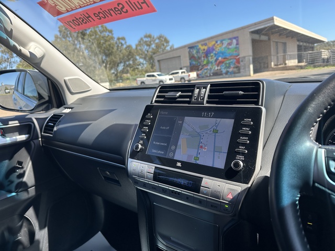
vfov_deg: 56.8
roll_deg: +7.5
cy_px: 126
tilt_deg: -10.5
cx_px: 168
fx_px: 232
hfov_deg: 71.6
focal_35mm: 24
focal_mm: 6.86
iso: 80
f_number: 1.78
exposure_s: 1/762
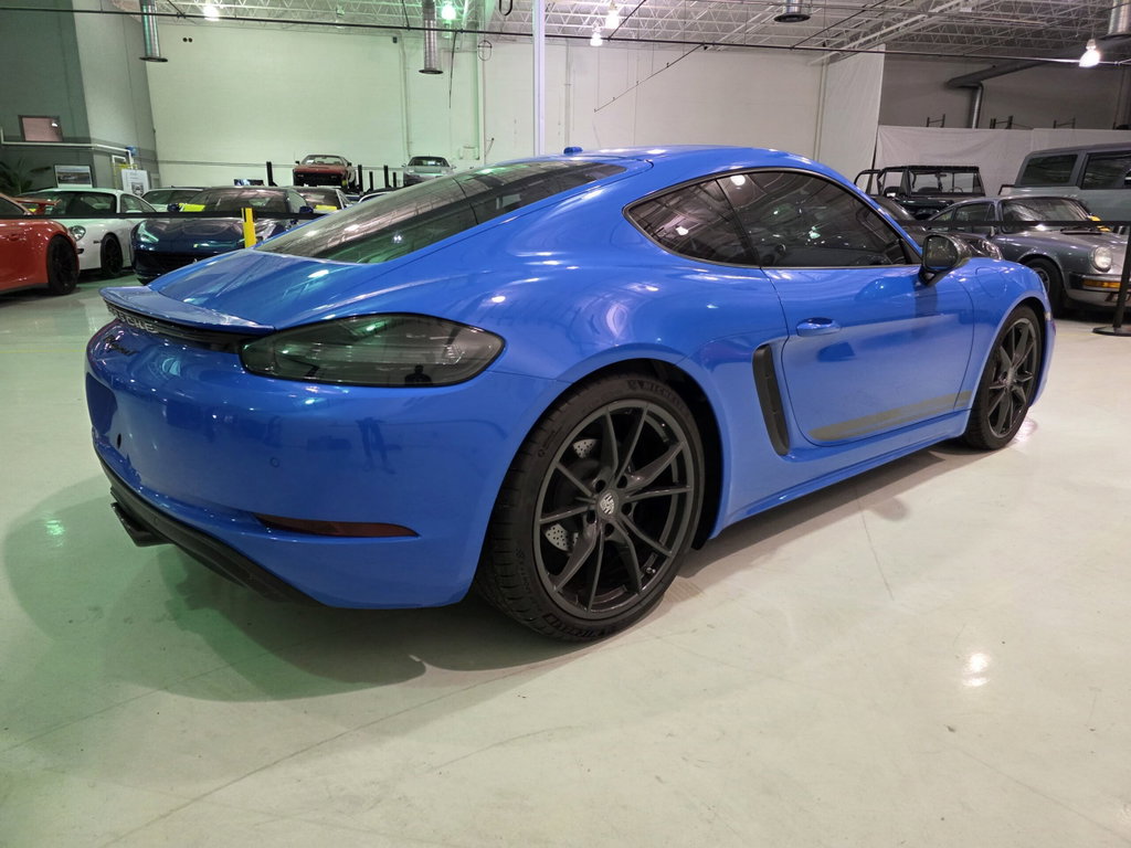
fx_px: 751
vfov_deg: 58.9
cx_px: 566
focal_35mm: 23
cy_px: 424
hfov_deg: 73.9
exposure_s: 1/120
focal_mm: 6.3
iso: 500
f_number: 1.7
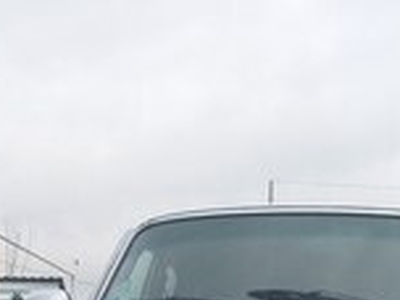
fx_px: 1017
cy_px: 584
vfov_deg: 14.3
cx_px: 284
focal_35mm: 88
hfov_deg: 22.1
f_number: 1.9
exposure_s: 1/207
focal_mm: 3.7
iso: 40
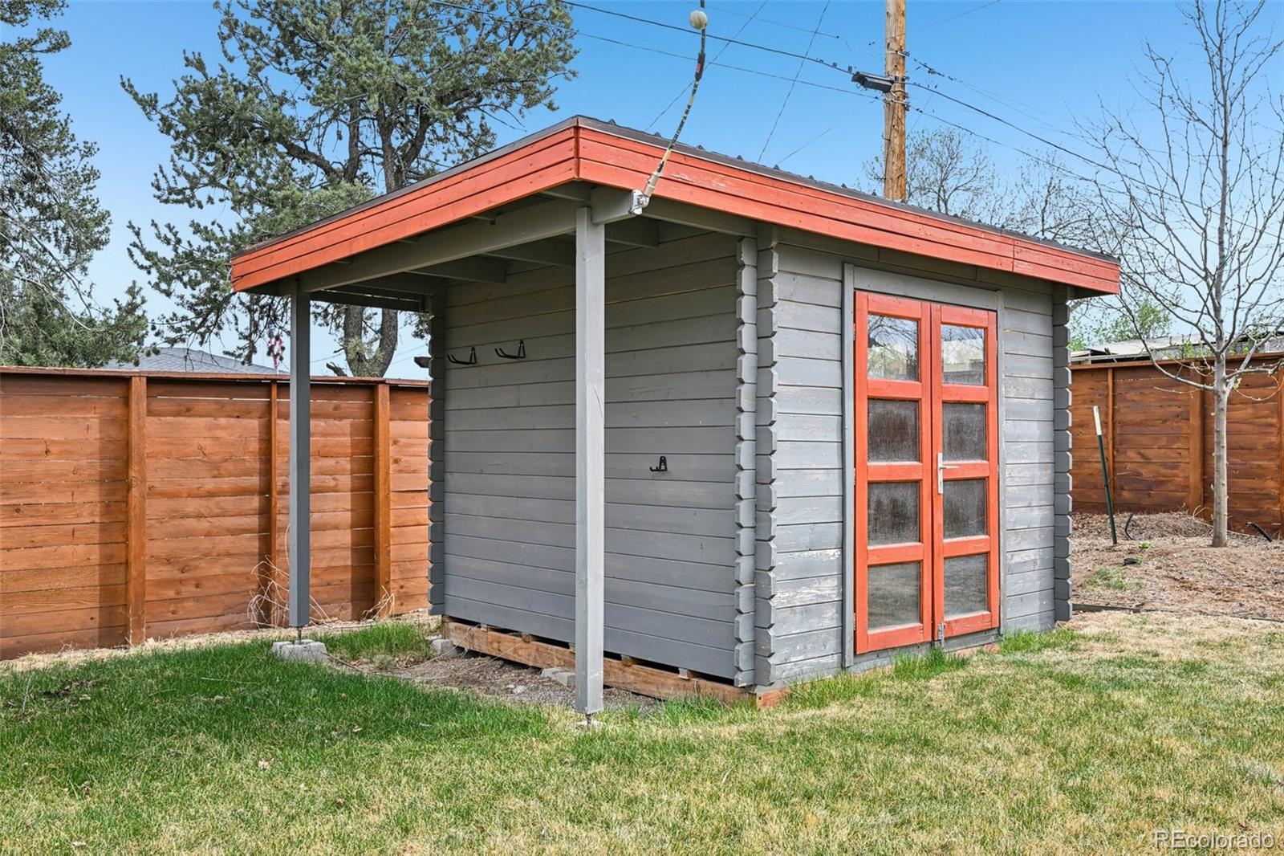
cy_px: 428
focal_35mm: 30
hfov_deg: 61.9
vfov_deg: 43.6
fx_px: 1070
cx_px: 642
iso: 90
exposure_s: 1/30
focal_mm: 30
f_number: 11
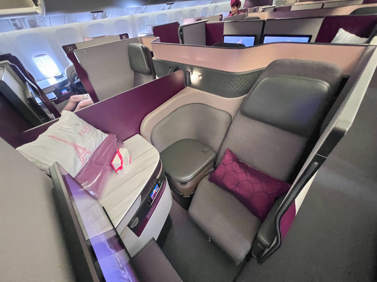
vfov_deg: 89.9
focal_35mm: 13
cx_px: 188
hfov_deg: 106.2
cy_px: 141
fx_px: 142
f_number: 1.8
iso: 1000
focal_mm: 1.57
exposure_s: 1/43
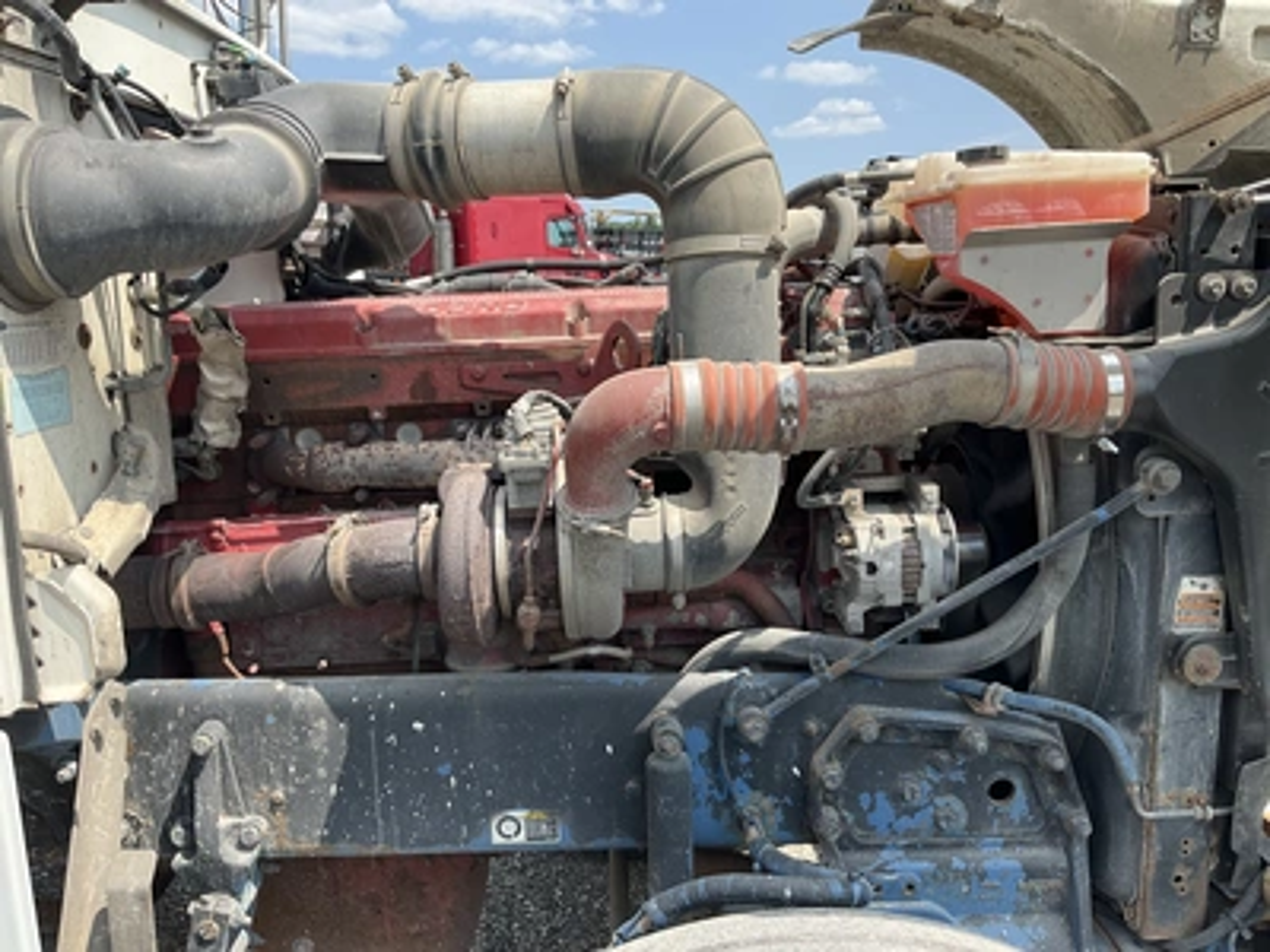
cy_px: 476
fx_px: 1064
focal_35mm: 29
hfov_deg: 61.7
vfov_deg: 48.2
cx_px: 635
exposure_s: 1/728
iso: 25
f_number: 1.8
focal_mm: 3
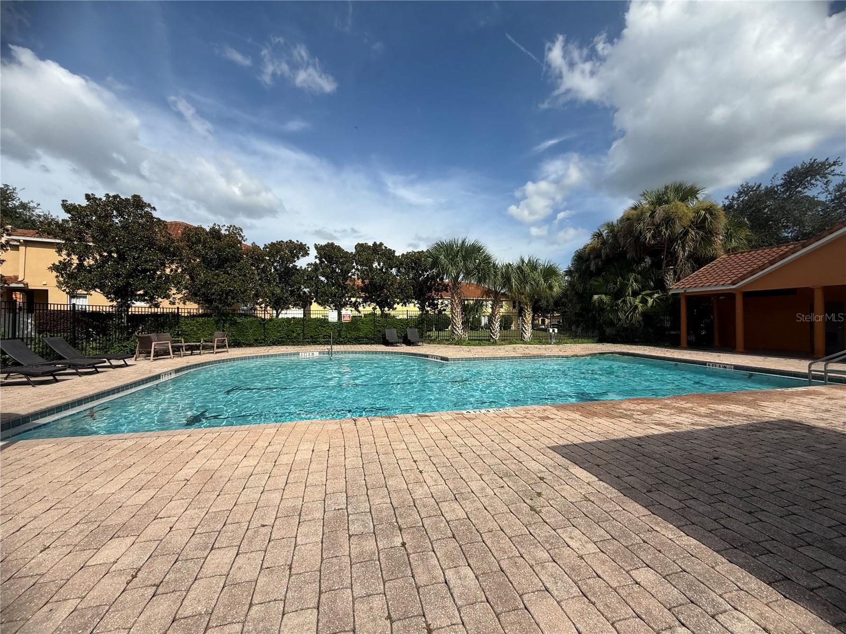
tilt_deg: +0.9
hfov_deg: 102.1
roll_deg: -0.5
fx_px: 342
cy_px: 317
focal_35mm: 14
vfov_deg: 85.7
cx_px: 423
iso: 50
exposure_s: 1/2841
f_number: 2.2
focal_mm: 2.22
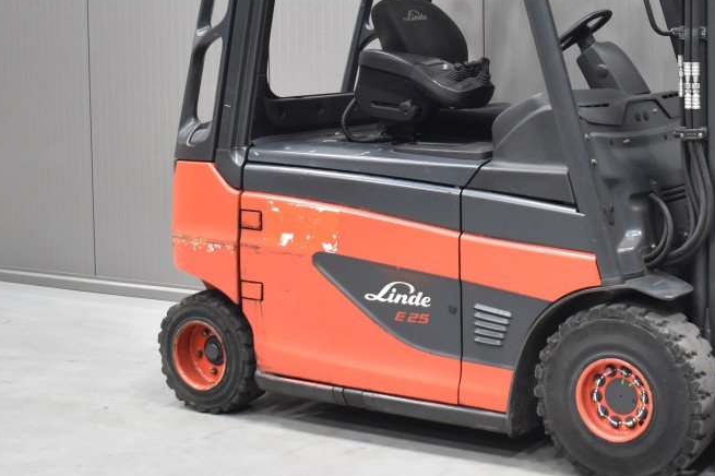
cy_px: 116
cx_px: 588
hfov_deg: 29.7
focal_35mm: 66
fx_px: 1310
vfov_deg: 20.4
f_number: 4
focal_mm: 24
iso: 1600
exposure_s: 1/40
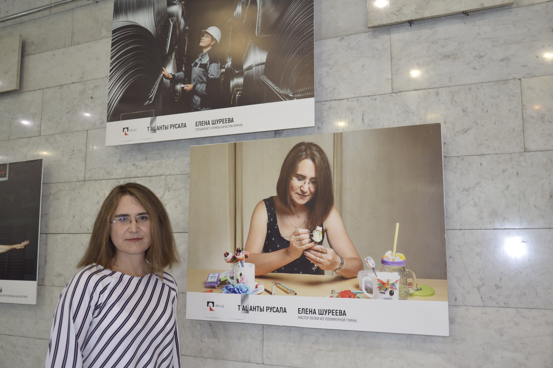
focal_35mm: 33
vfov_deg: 40.0
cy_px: 184
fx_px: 507
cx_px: 276
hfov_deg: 57.2
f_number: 3.8
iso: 360
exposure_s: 1/30
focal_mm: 22
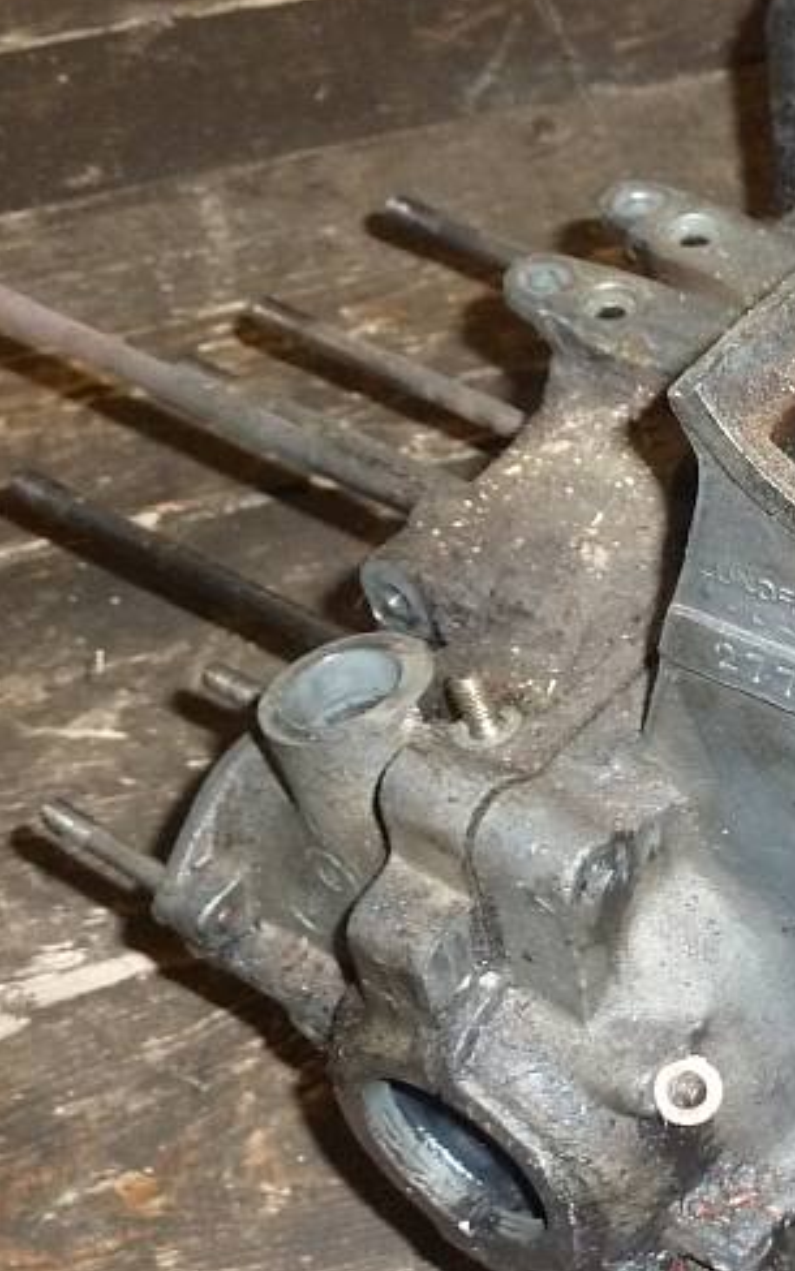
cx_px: 1039
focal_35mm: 71
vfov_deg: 29.0
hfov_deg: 17.2
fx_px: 2461
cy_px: 703
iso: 250
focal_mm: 5.7
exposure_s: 1/8
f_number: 3.5
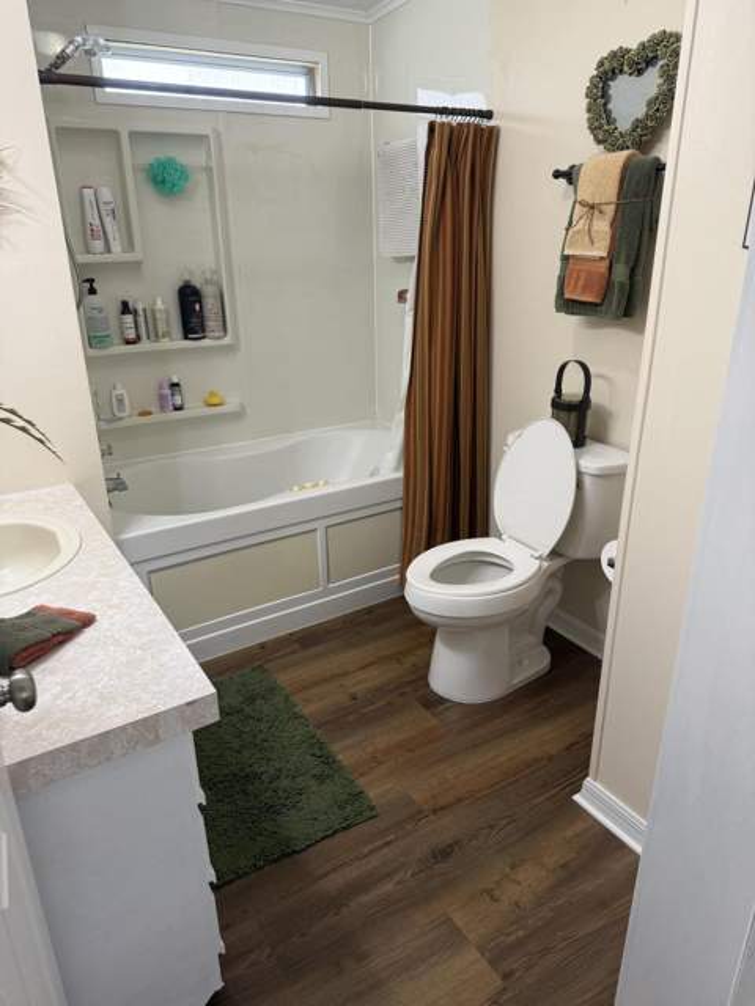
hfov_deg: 56.8
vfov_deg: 71.6
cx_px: 378
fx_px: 698
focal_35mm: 24
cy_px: 503
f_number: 1.78
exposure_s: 1/60
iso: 125
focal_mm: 6.76
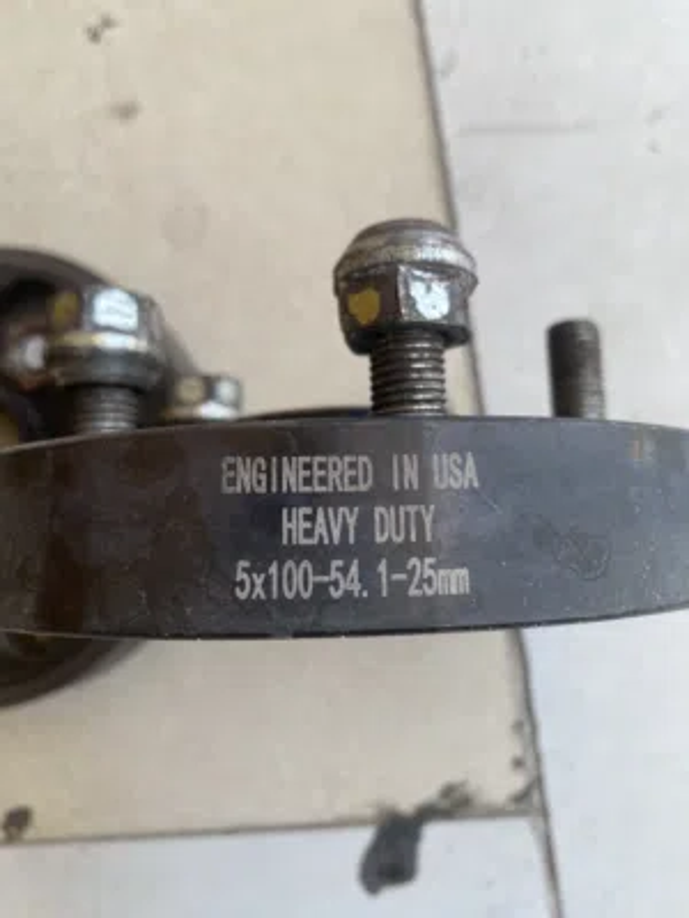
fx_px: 690
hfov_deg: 53.1
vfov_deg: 67.3
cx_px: 344
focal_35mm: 26
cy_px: 459
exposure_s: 1/197
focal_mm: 4.25
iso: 32
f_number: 1.8
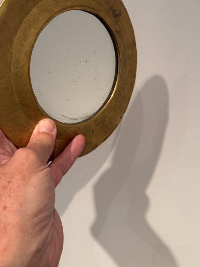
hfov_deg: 41.7
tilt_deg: -5.2
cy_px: 90
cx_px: 87
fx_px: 262
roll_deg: +1.1
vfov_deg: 53.0
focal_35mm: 34
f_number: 1.78
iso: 200
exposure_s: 1/100
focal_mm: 6.76
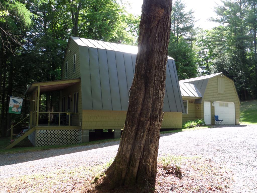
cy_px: 96
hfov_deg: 56.8
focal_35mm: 32
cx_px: 128
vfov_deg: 44.2
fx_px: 238
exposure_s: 1/125
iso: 100
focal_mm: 5.3
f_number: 3.4
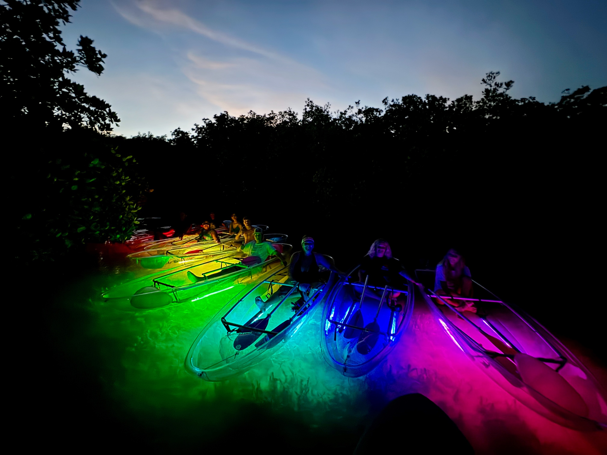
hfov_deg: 102.1
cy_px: 228
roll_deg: -3.1
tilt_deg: -10.7
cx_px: 304
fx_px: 245
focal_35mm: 14
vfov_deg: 85.7
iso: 800
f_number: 2.2
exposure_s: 1/8
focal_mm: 2.22
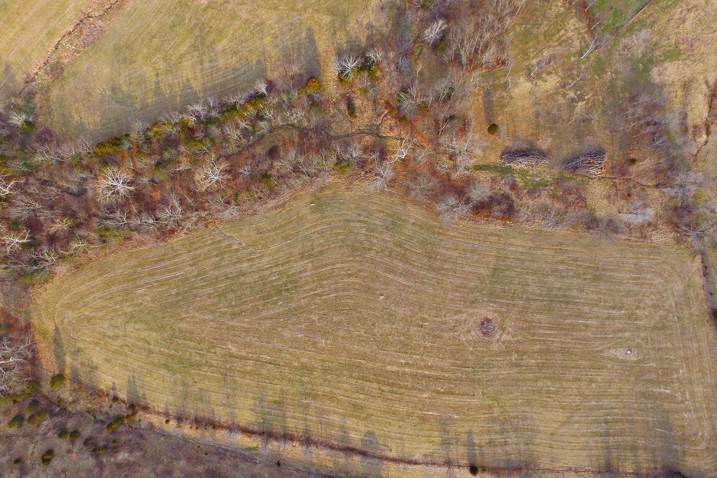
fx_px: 418
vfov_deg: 59.5
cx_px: 357
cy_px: 233
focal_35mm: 21
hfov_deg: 81.2
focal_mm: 3.61
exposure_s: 1/327
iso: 100
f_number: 2.8
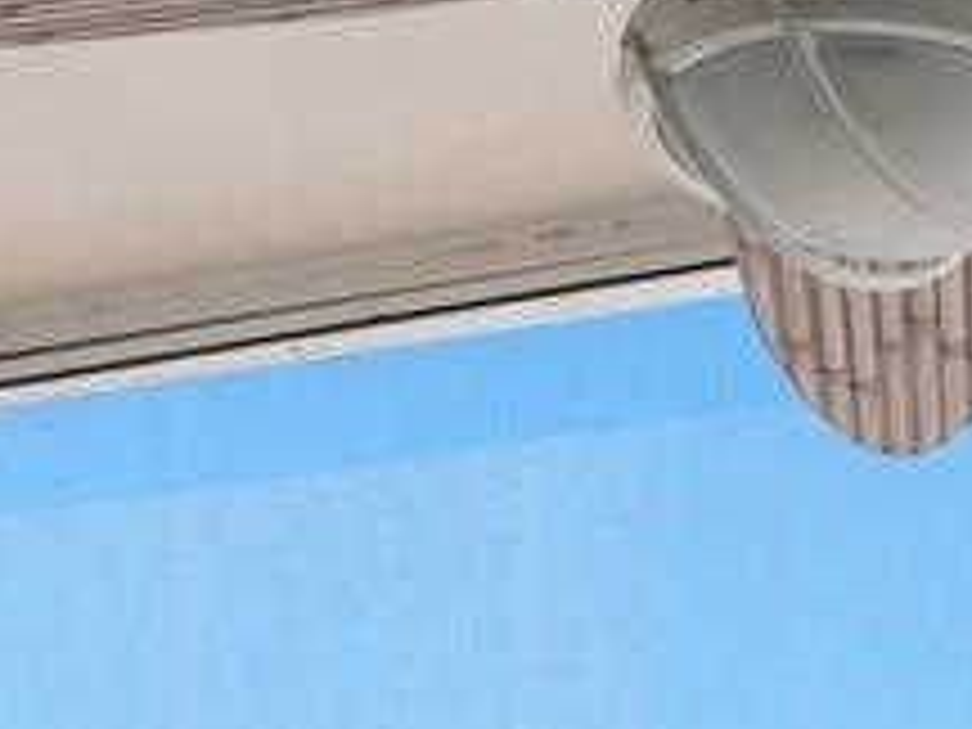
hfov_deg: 14.0
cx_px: 1422
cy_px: 1696
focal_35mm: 133
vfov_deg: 9.9
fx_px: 3735
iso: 200
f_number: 7.1
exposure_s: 1/200
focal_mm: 14
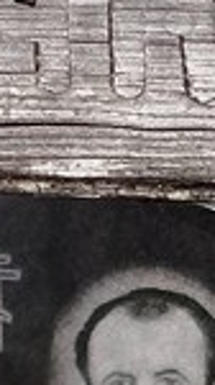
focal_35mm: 209
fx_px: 2125
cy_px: 696
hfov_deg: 5.0
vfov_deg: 9.8
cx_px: 952
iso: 50
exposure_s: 1/716
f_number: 1.7
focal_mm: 5.31
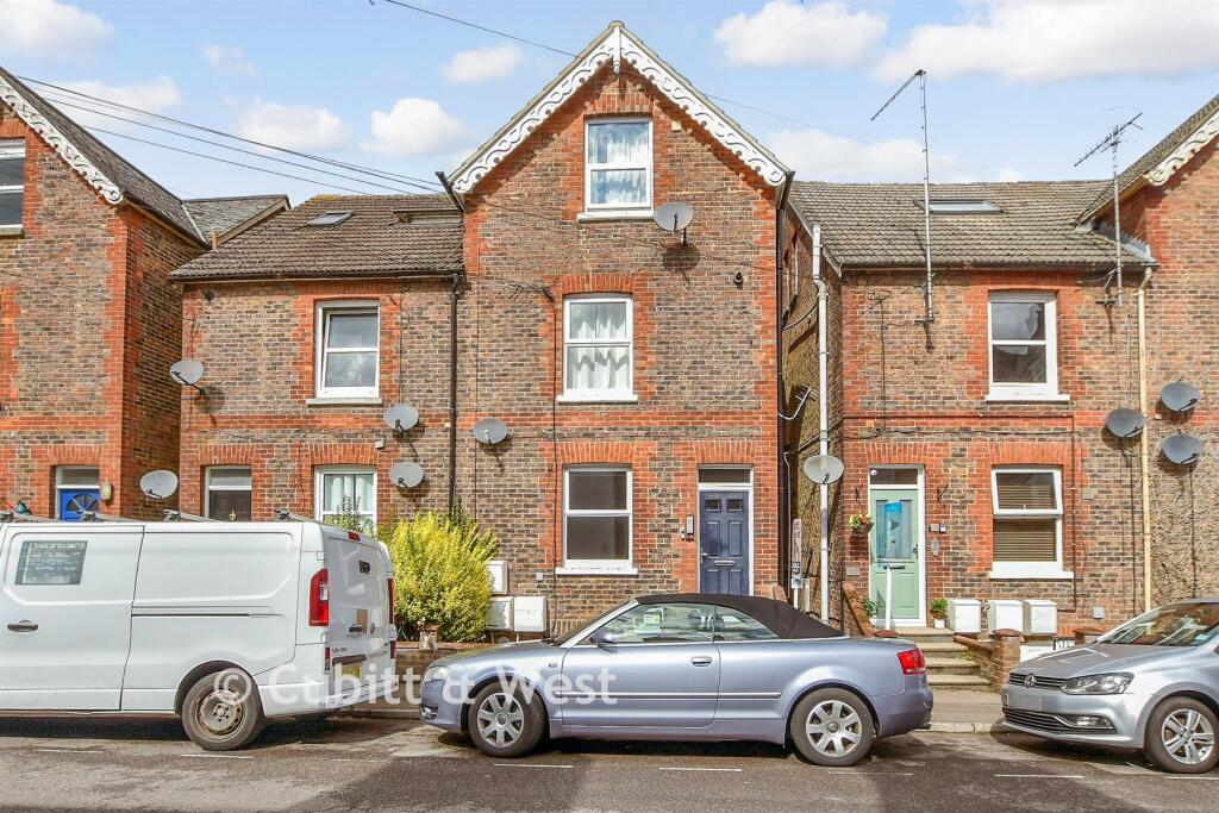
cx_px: 610
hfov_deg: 100.4
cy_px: 406
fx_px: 508
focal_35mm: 15
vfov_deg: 77.3
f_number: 8
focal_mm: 10
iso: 160
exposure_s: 1/500
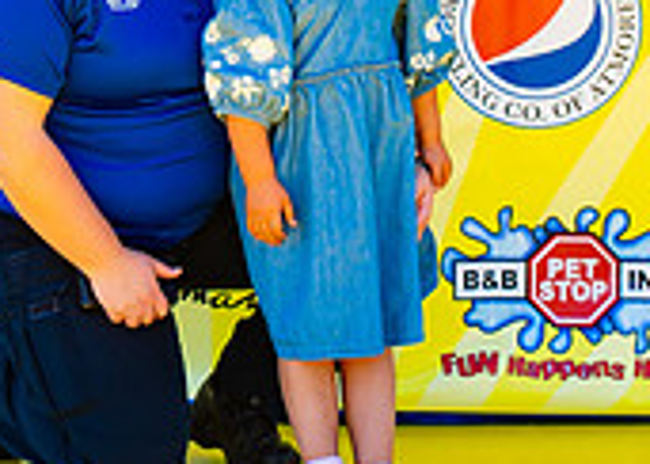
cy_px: -145
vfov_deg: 10.0
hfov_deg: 14.3
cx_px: 251
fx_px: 2583
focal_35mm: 140
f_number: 2.8
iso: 100
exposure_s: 1/200
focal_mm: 35
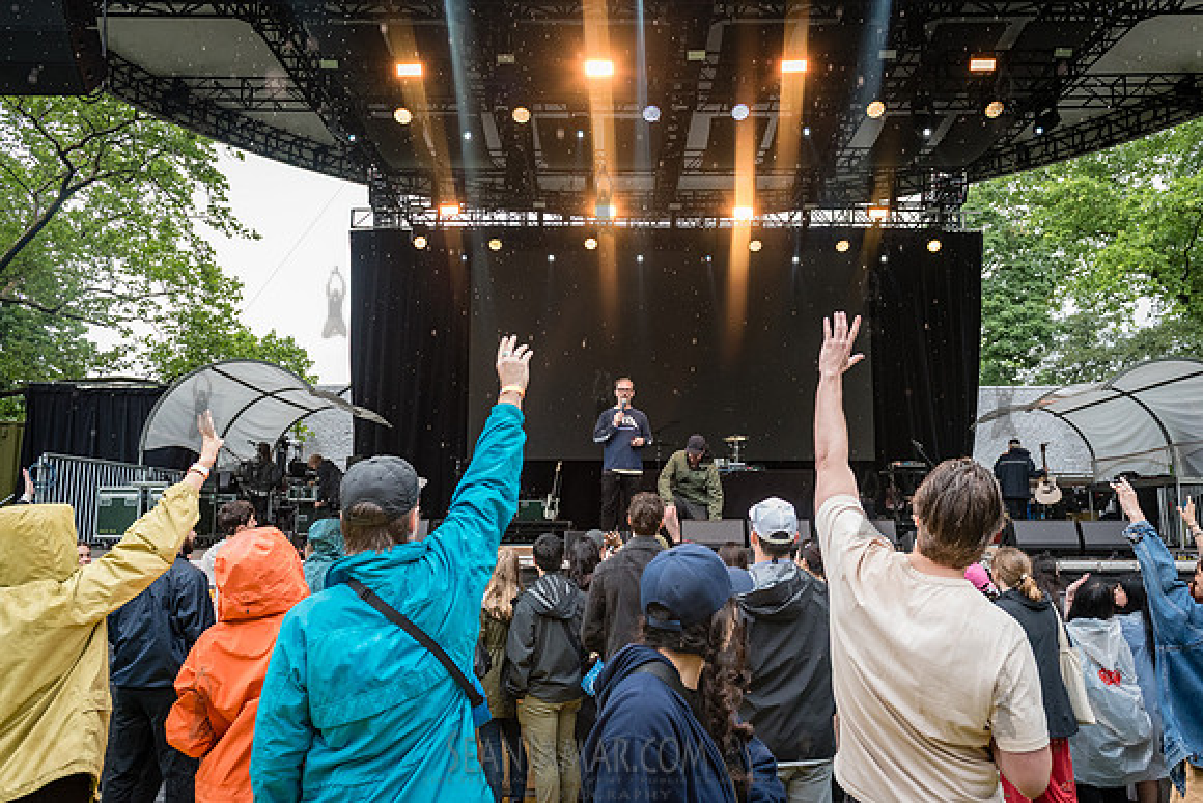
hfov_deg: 64.2
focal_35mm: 29
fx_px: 958
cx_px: 602
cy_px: 402
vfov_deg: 45.5
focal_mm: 27
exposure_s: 1/800
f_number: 4.5
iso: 2000
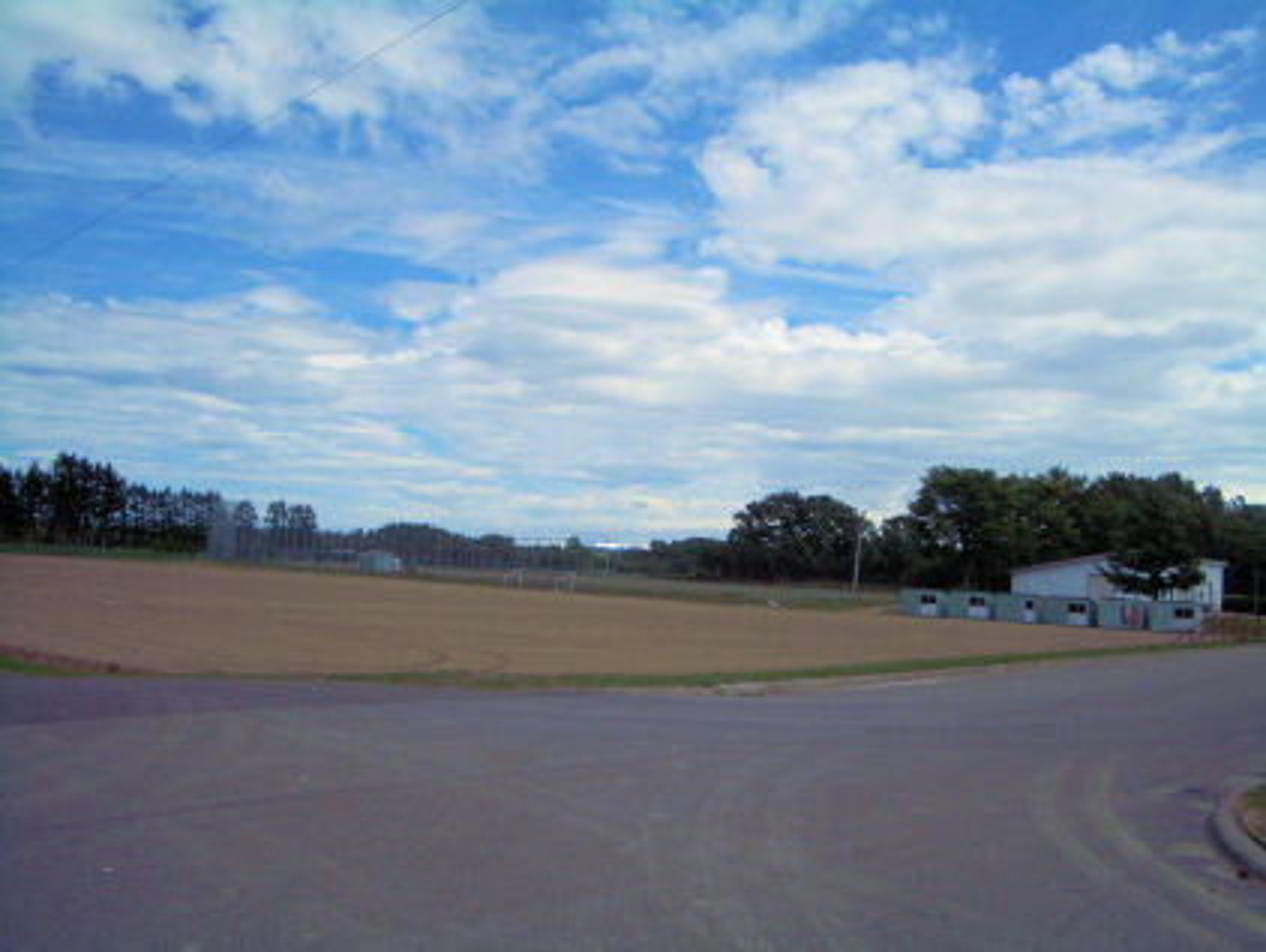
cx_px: 633
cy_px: 476
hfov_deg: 52.6
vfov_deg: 40.7
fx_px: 1281
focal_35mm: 35
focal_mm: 5.8
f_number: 4.3
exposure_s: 1/2000
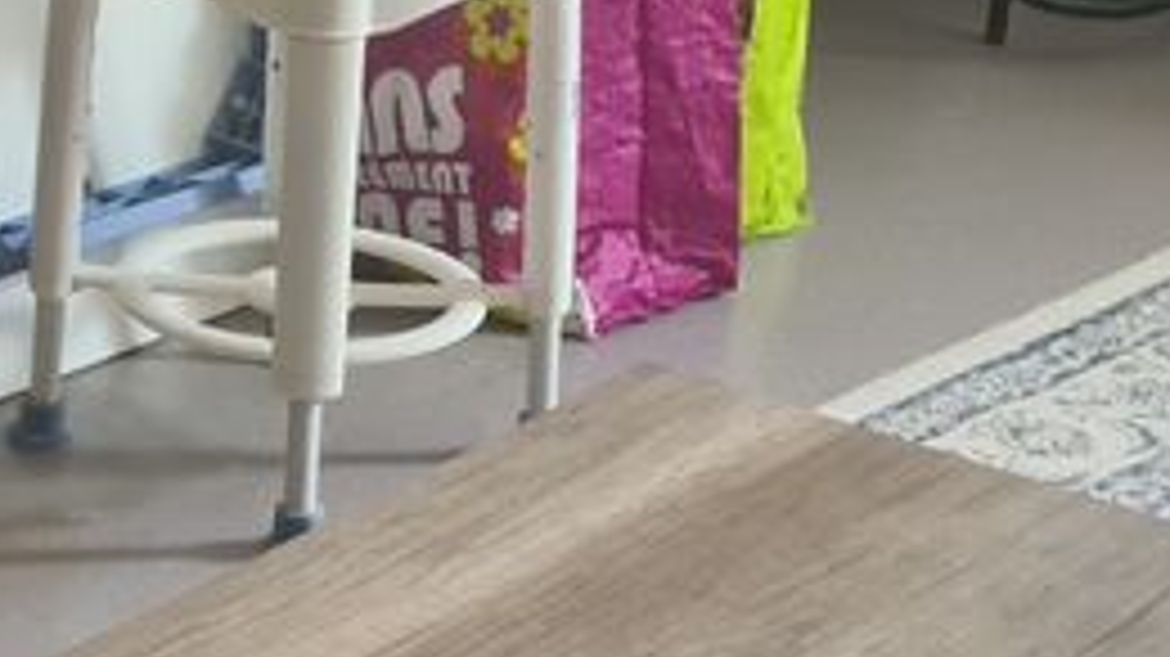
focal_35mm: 109
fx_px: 3380
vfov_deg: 9.9
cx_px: 270
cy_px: 1516
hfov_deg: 19.5
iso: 400
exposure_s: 1/50
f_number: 1.8
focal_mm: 5.4
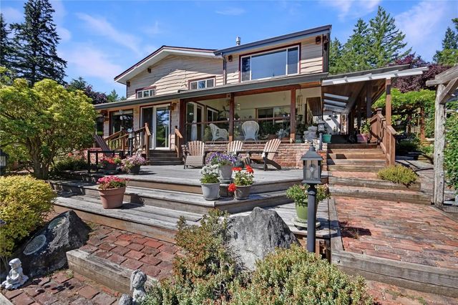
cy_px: 152
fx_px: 191
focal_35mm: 15
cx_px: 229
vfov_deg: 77.3
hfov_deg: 100.4
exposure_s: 1/125
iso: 100
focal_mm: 10
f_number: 7.1
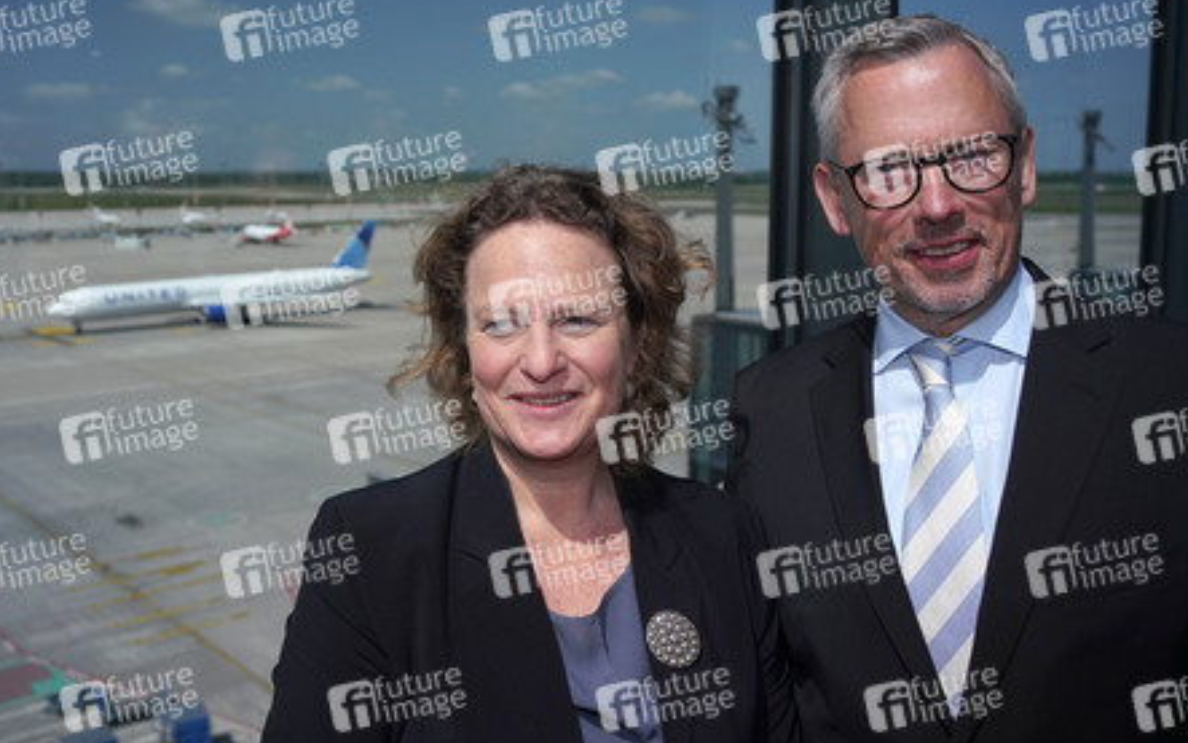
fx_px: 939
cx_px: 594
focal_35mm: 29
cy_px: 365
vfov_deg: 43.2
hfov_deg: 64.6
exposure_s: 1/3200
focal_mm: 28
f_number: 5
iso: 640
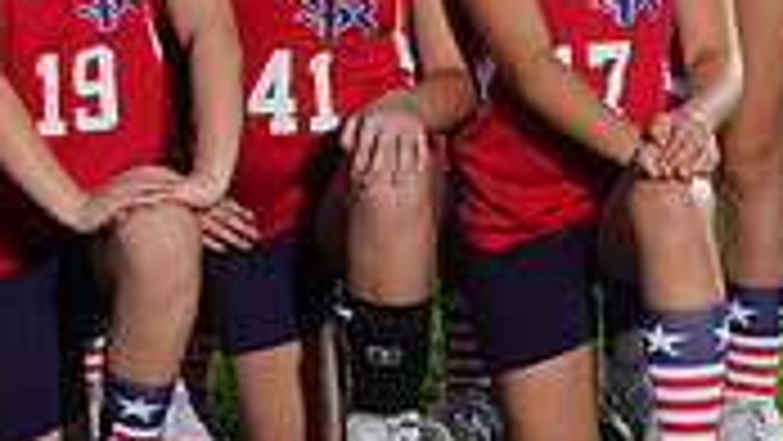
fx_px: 7248
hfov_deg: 6.2
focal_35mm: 349
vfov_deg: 3.5
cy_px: -146
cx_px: 68
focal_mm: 100
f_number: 10
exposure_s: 1/250
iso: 200
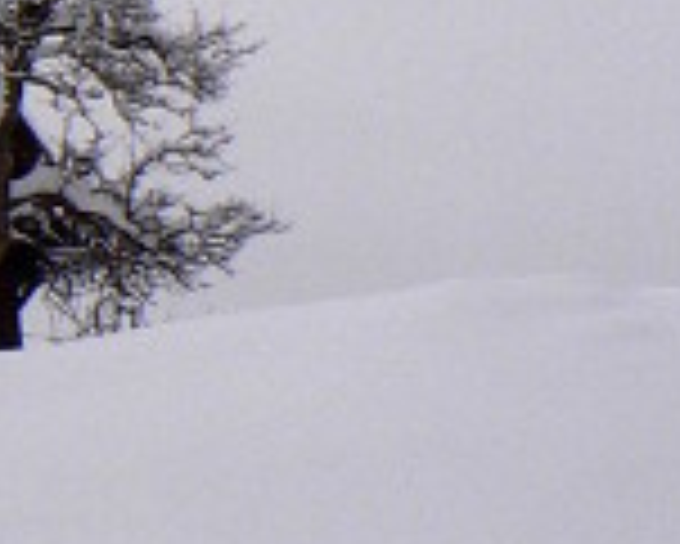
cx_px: -1058
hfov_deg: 9.1
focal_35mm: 186
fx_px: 3746
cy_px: -27
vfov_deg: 8.3
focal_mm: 6
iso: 80
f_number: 8
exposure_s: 1/160
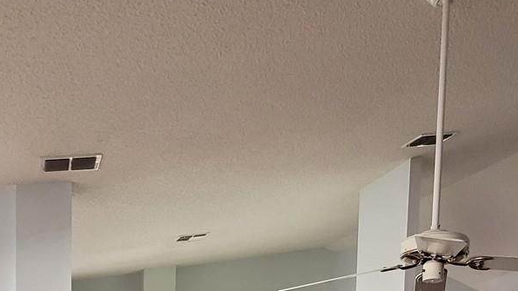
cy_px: 427
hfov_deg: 52.8
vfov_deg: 24.7
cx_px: 261
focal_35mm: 38
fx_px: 522
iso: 200
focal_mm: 1.74
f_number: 2.2
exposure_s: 1/60
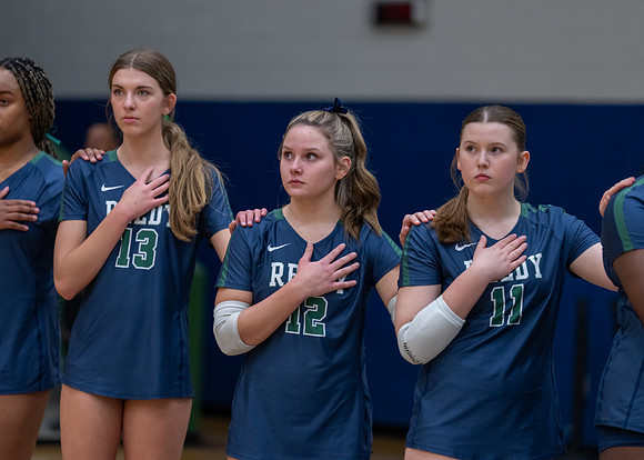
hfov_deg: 11.2
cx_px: 322
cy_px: 230
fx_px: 3276
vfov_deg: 8.0
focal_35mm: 179
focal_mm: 171
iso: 1000
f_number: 2.8
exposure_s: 1/320
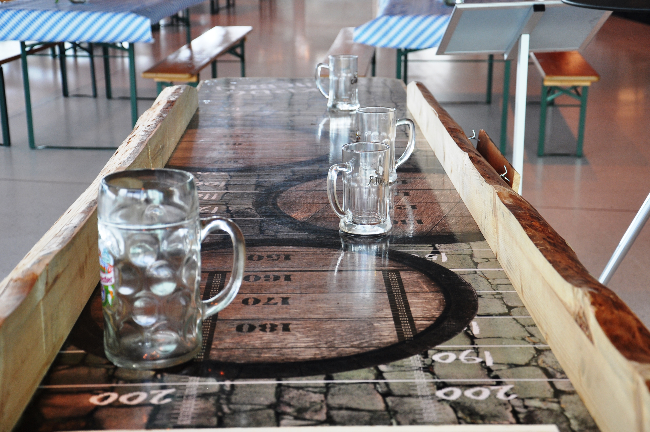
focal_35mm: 63
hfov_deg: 31.9
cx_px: 325
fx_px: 1136
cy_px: 216
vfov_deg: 21.5
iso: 450
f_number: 4.8
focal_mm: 42
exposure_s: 1/60
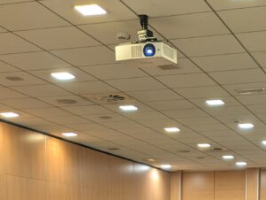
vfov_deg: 15.4
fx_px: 653
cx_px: 199
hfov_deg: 22.8
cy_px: 337
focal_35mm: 85
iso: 219
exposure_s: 1/50
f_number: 1.89
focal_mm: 5.43
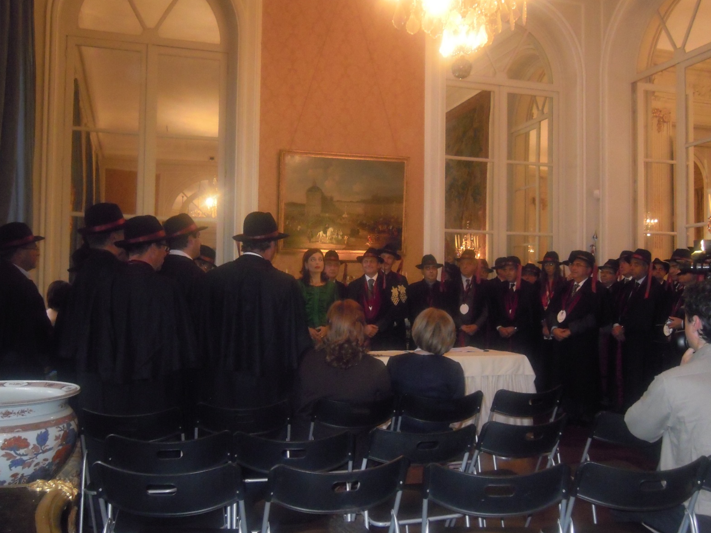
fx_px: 678
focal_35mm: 33
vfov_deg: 42.9
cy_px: 271
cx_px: 365
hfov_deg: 55.3
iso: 800
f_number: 2.8
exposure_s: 1/30
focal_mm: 5.7
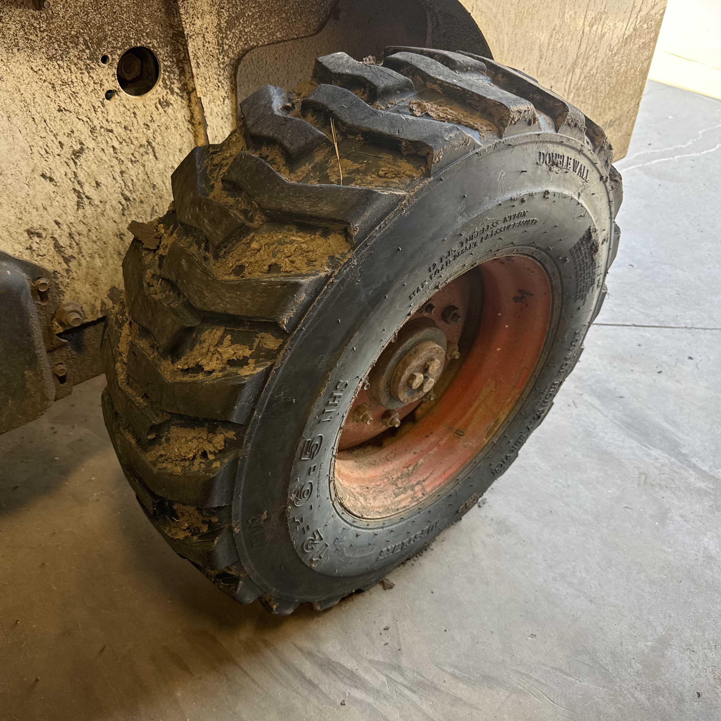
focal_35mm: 29
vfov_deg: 55.6
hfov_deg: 55.5
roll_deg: -2.3
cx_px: 314
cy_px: 357
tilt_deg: -39.5
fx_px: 683
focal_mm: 6.76
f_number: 1.78
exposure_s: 1/121
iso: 160
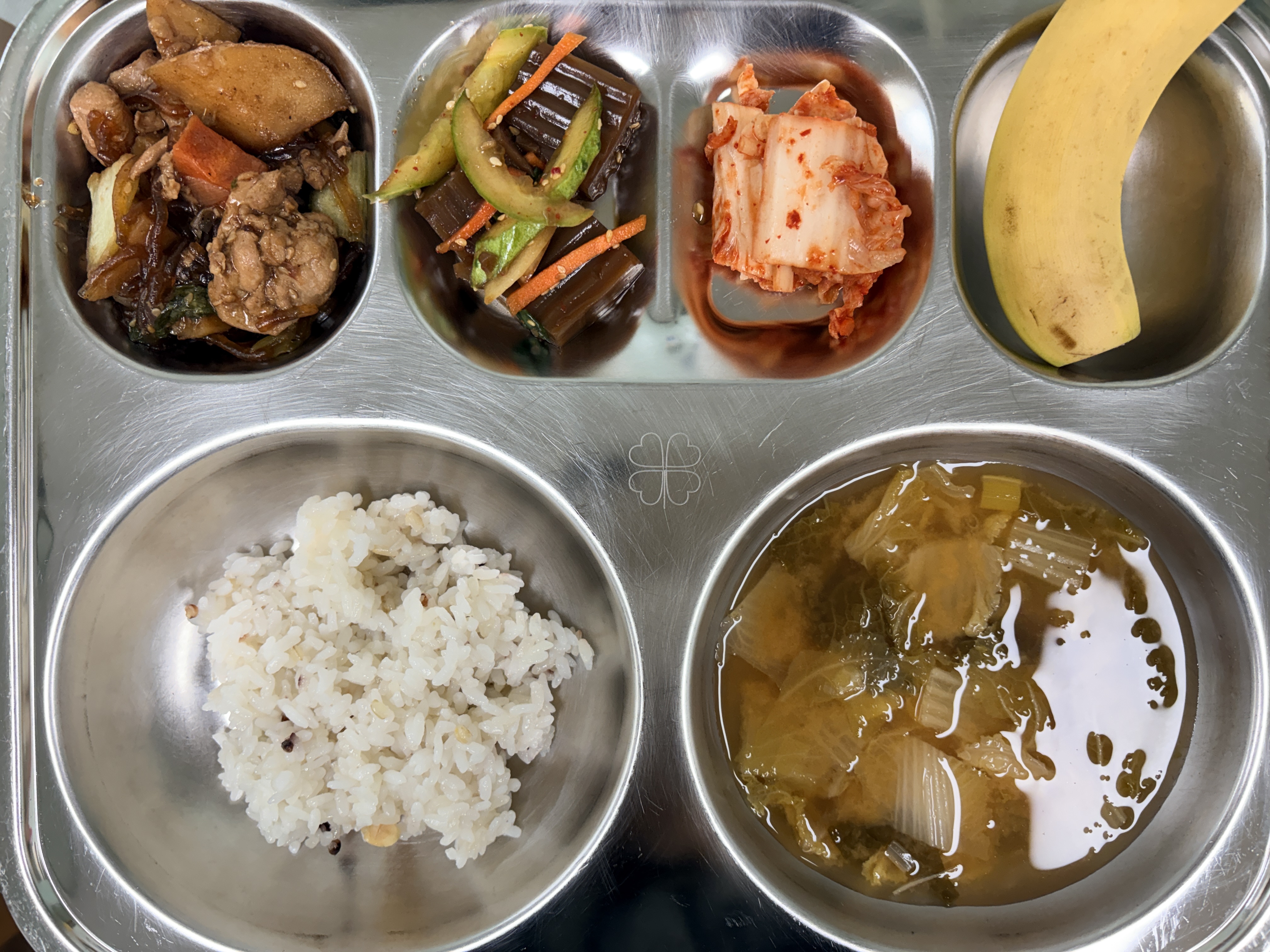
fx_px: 954
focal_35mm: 26
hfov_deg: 67.3
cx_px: 635
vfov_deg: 53.1
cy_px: 476
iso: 125
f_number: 1.6
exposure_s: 1/121
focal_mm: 5.96
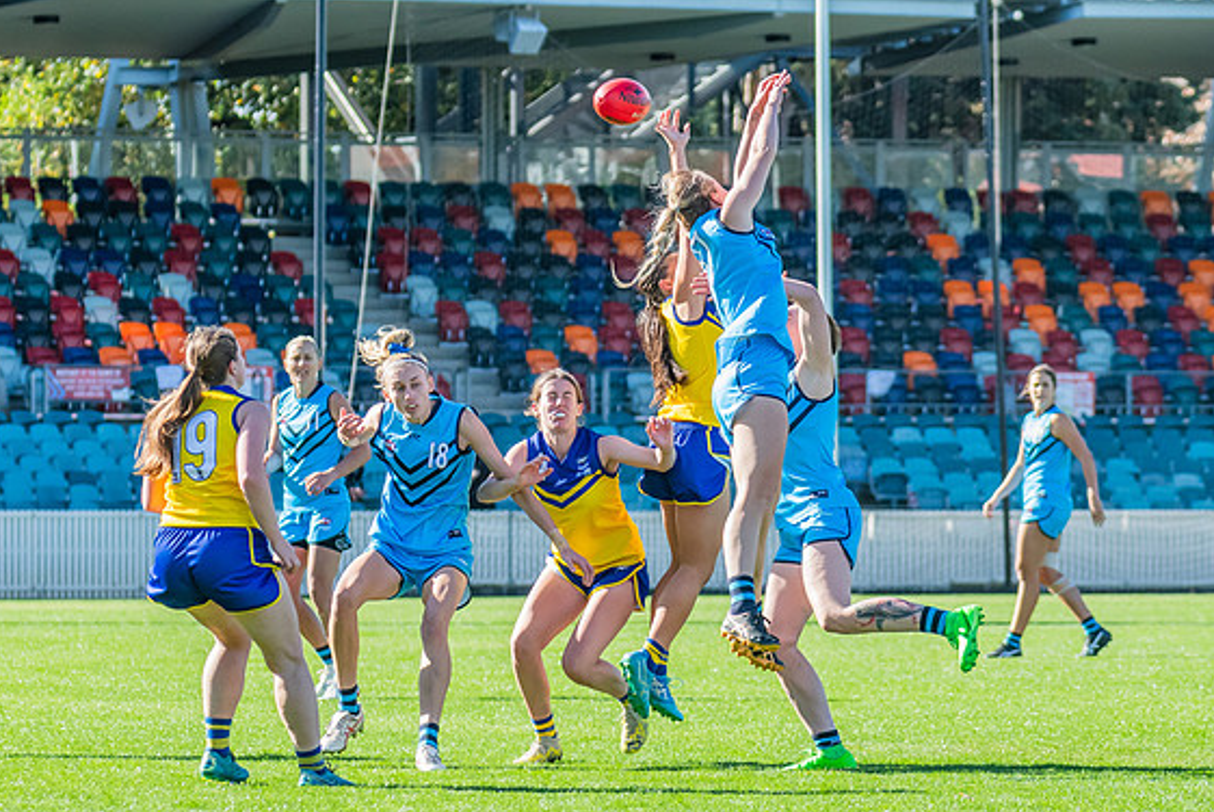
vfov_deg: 4.4
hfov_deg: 6.6
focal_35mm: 313
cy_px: 463
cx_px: 800
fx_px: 10563
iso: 800
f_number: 7.1
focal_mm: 170
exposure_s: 1/1250
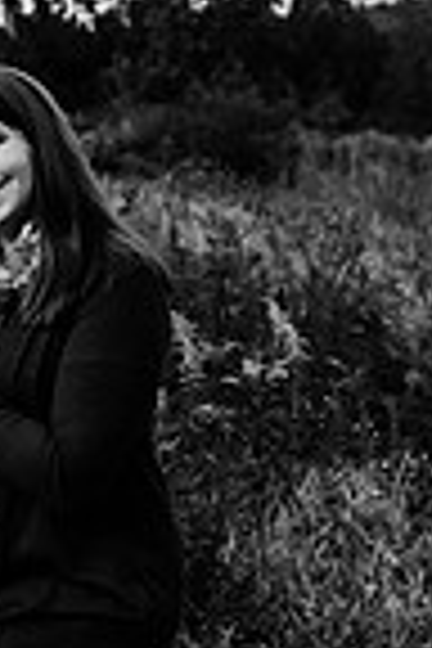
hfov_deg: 17.6
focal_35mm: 75
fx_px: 1350
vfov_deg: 27.0
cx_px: -45
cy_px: 284
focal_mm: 24
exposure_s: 1/250
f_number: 2.8
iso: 500
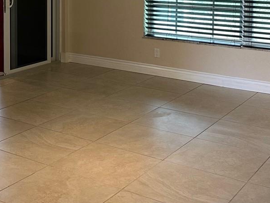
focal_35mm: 64
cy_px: -4
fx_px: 499
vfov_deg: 22.0
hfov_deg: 29.4
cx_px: 45
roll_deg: +0.0
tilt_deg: -4.8
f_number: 1.78
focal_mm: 6.86
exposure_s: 1/60
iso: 200
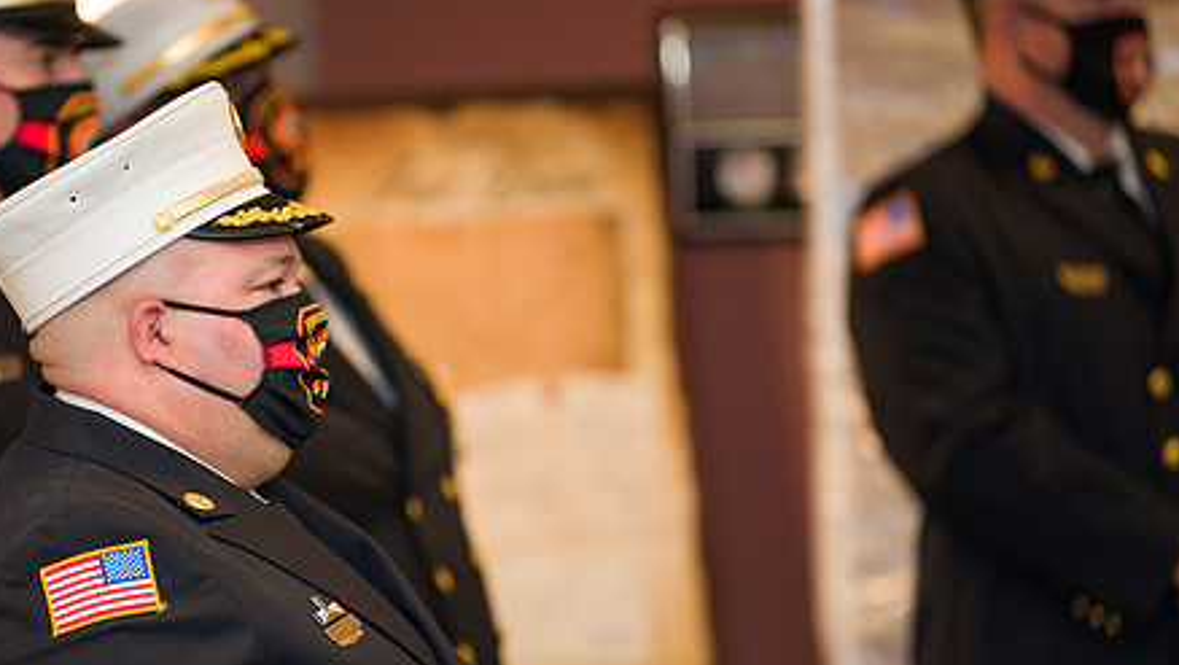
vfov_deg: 4.4
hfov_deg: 7.8
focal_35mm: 277
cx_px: 420
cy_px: 409
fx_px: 8665
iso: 1600
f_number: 3.2
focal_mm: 200
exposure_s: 1/125
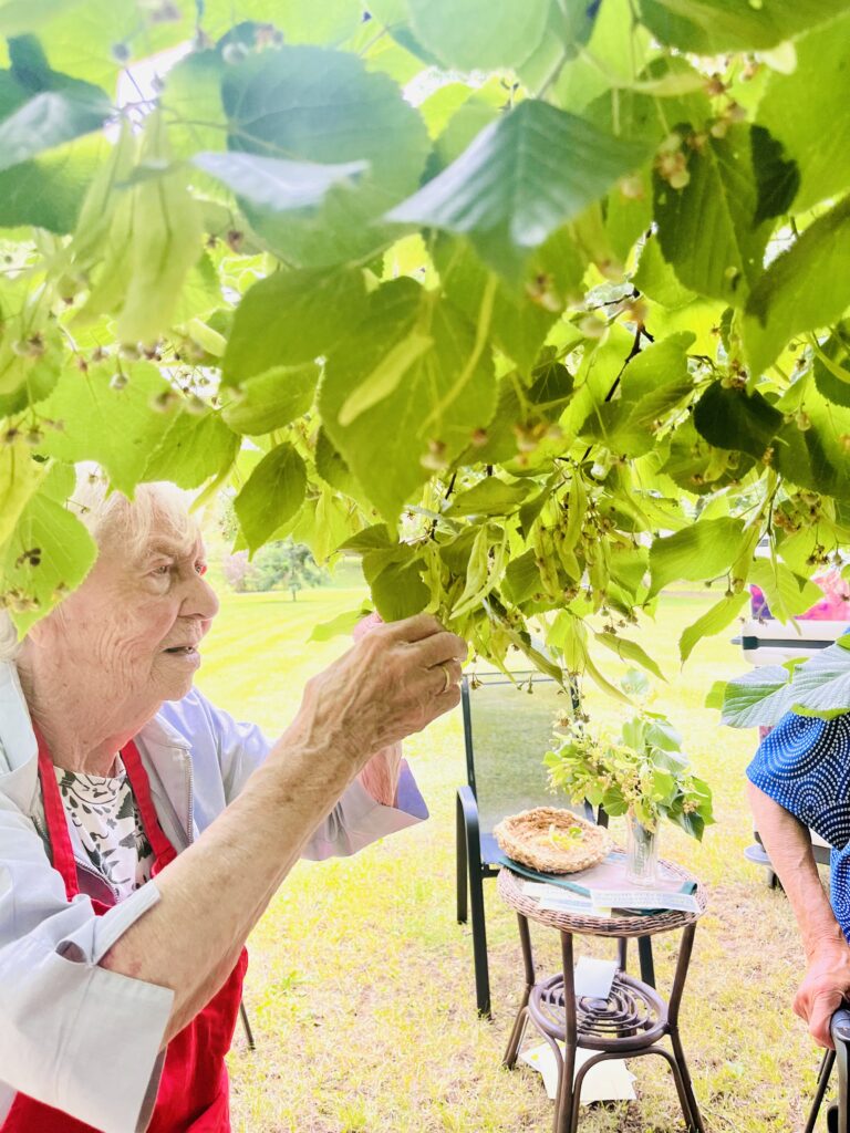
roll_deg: +2.3
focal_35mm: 26
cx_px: 425
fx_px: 851
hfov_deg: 53.1
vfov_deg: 67.3
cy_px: 566
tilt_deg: +2.2
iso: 40
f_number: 1.6
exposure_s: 1/225
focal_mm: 5.1
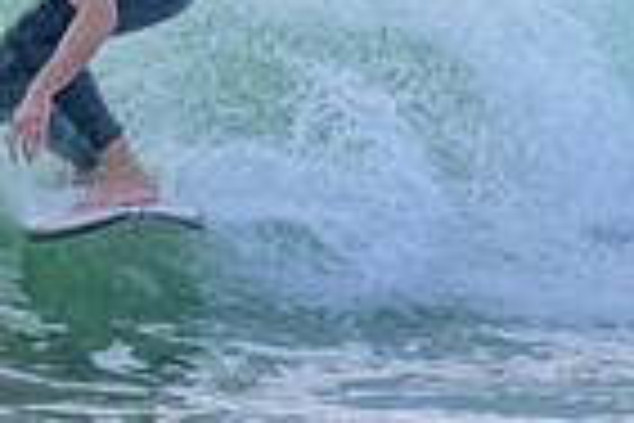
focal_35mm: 3292
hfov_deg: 0.6
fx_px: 57971
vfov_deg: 0.4
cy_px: -146
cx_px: -27
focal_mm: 800
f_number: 11
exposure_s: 1/2000
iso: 1250
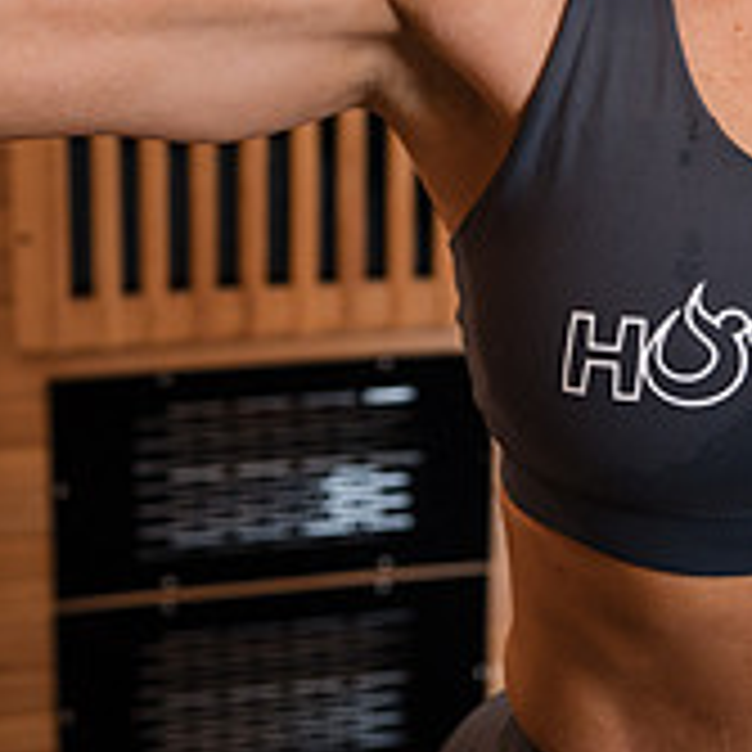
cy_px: -36
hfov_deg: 21.6
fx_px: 1966
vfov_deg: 20.8
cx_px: 410
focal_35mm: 80
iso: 400
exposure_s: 1/125
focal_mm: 35
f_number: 3.5
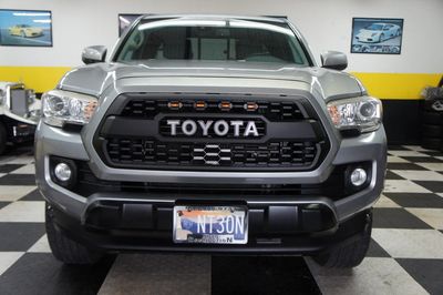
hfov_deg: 57.3
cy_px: 148
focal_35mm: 33
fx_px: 406
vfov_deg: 39.9
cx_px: 222
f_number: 4
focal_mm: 22
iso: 1600
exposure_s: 1/160
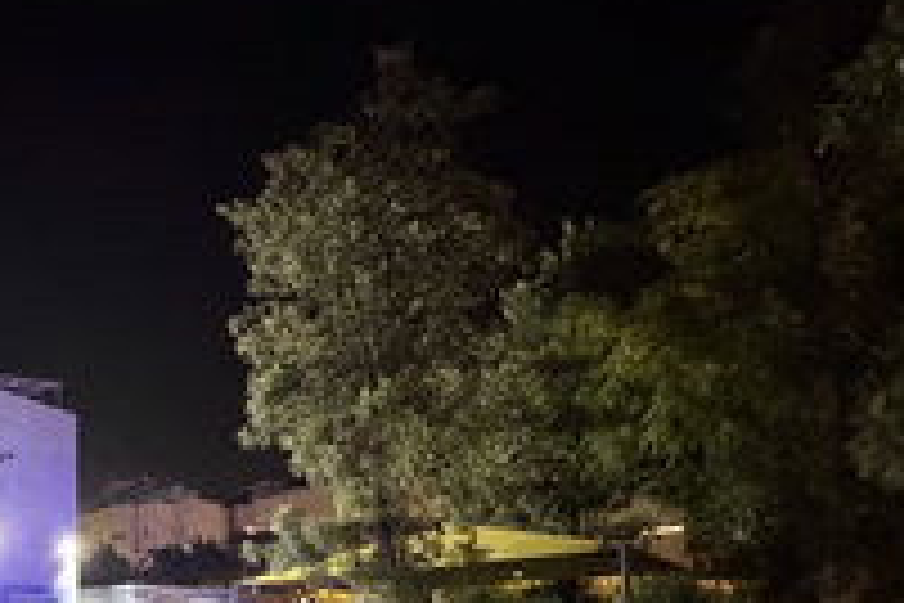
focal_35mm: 29
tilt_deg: +2.1
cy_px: 608
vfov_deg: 39.5
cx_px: 130
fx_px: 728
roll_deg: +1.1
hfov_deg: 56.9
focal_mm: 2.22
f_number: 2.2
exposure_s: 1/33
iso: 1250
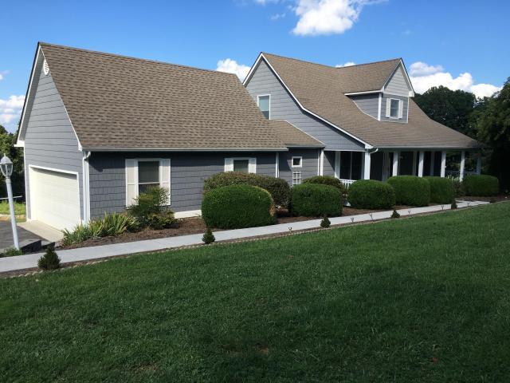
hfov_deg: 61.7
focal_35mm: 29
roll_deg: -1.3
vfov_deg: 48.2
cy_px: 192
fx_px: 427
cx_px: 255
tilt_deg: -5.8
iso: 25
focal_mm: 4.15
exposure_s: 1/1054
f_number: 2.2
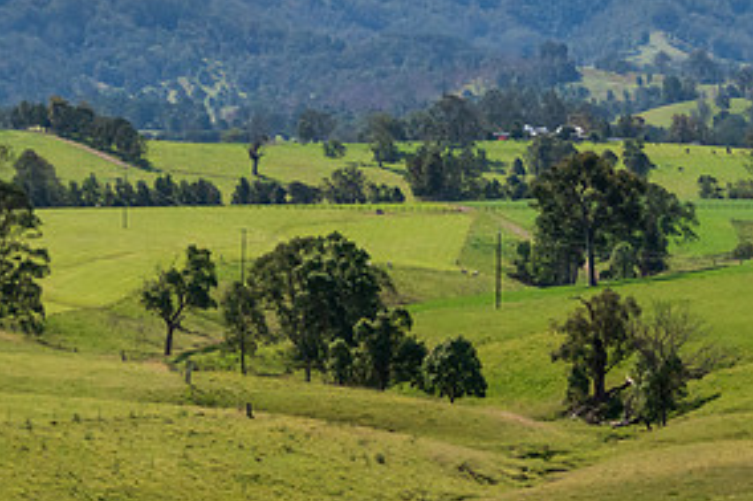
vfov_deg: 7.2
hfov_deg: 10.8
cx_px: 549
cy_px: 167
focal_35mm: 190
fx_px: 3972
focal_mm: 62
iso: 800
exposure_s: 1/8000
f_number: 5.6
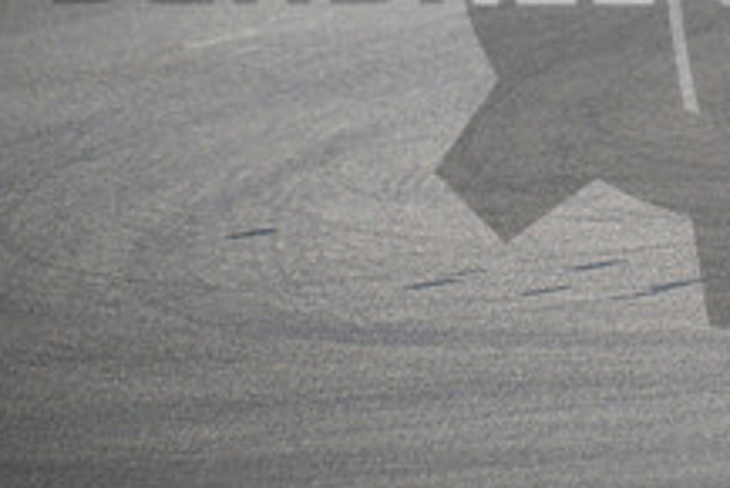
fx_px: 32485
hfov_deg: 1.3
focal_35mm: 1601
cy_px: -82
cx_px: 760
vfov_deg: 0.9
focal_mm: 400
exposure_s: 1/2000
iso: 800
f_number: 5.6
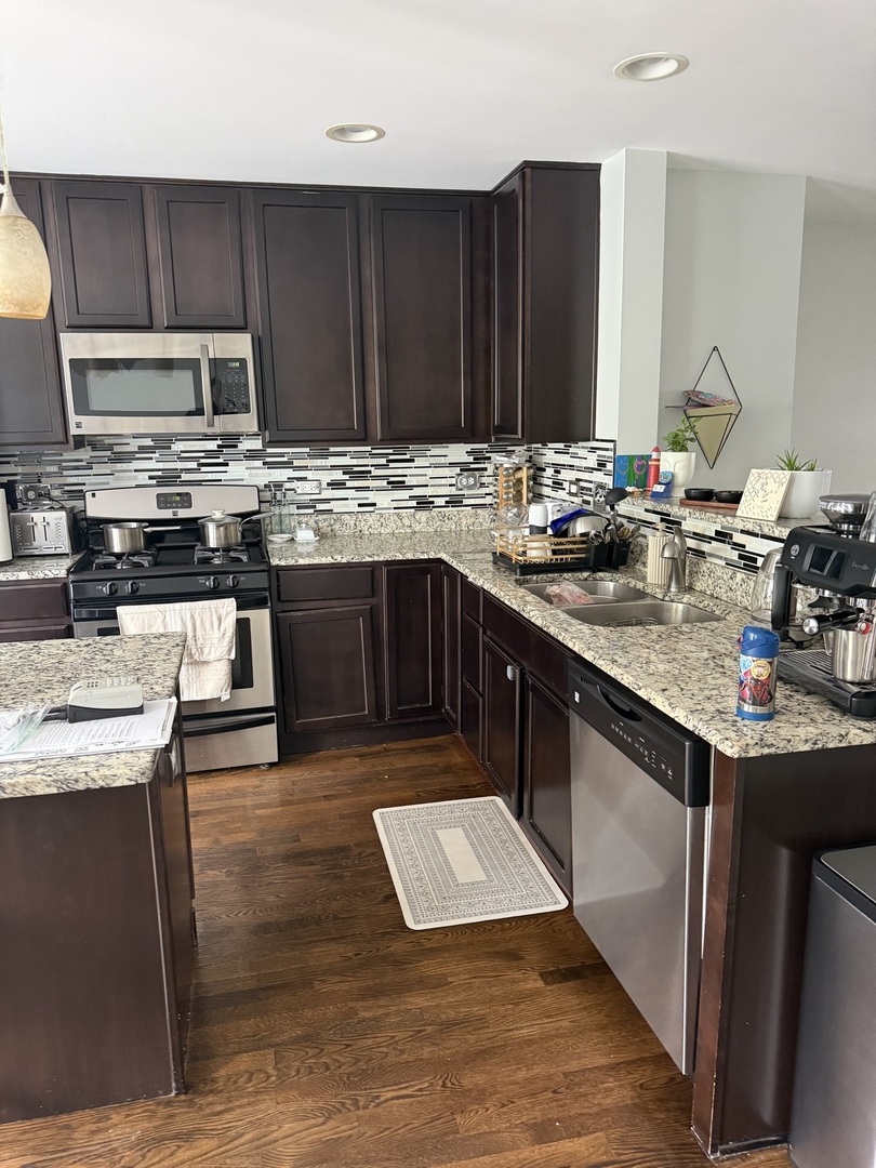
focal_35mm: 24
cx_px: 438
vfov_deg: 71.6
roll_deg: +0.6
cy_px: 584
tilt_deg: -10.3
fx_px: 810
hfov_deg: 56.8
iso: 400
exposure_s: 1/60
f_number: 1.78
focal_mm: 6.76
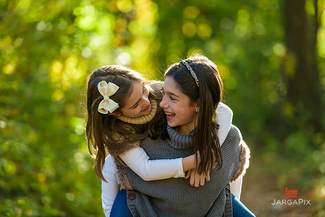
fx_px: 1625
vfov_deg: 7.6
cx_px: 162
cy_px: 108
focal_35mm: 180
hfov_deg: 11.4
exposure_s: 1/200
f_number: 3.2
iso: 200
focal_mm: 180
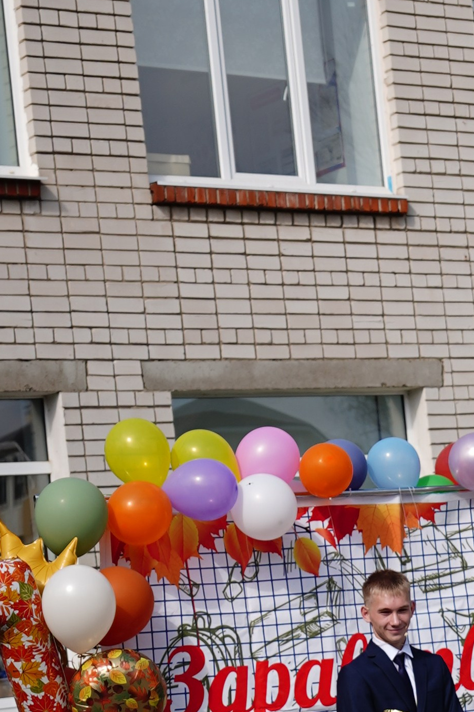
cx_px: 653
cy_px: 724
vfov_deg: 18.9
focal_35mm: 105
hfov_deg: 12.5
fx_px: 2074
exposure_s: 1/1250
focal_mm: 25
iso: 80
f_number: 3.2
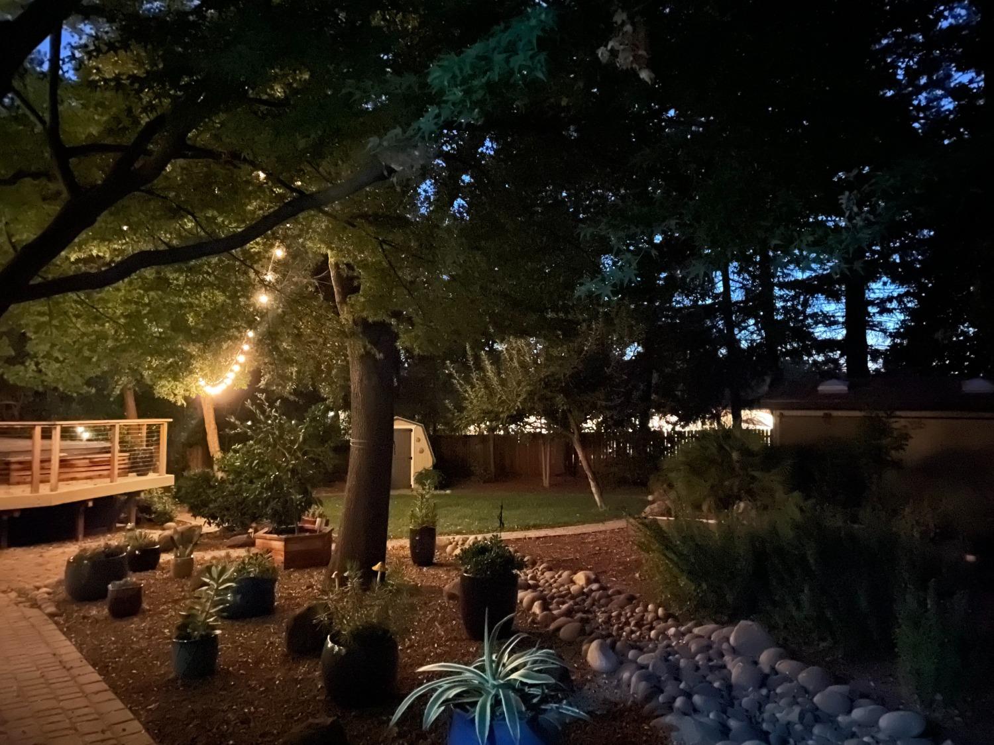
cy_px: 372
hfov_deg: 67.3
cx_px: 497
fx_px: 747
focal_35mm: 26
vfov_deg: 53.1
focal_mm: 4.2
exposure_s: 1/4
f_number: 1.6
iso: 8000
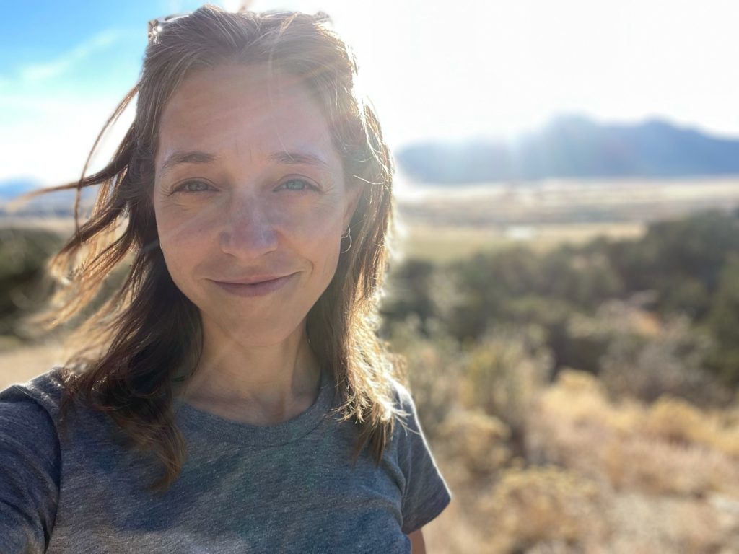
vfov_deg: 46.8
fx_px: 640
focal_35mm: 30
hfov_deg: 60.0
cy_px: 277
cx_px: 370
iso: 25
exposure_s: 1/422
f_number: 2.2
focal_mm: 2.71
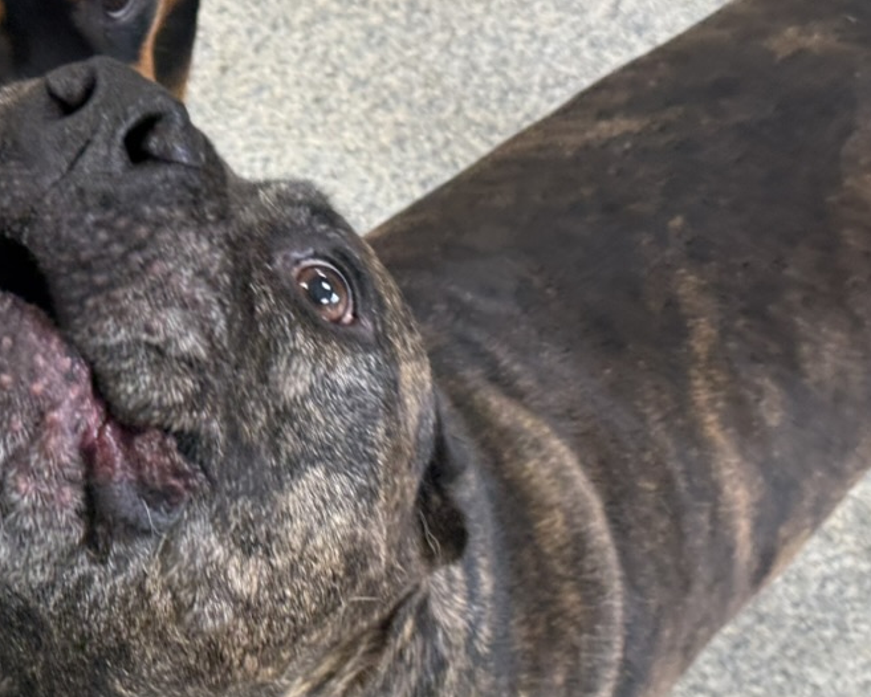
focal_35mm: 73
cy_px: 437
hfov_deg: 25.8
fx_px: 1882
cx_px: 241
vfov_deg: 20.9
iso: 250
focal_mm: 6.76
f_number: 1.78
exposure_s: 1/120
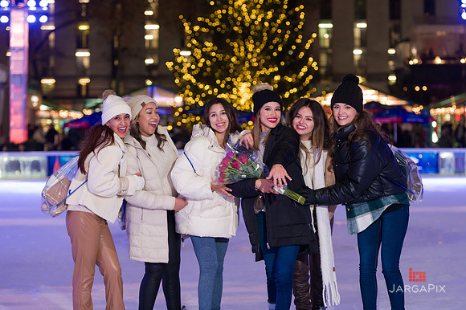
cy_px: 135
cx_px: 256
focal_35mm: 97
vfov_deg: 14.1
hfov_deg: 21.0
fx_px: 1254
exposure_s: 1/200
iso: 2000
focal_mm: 86
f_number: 3.2
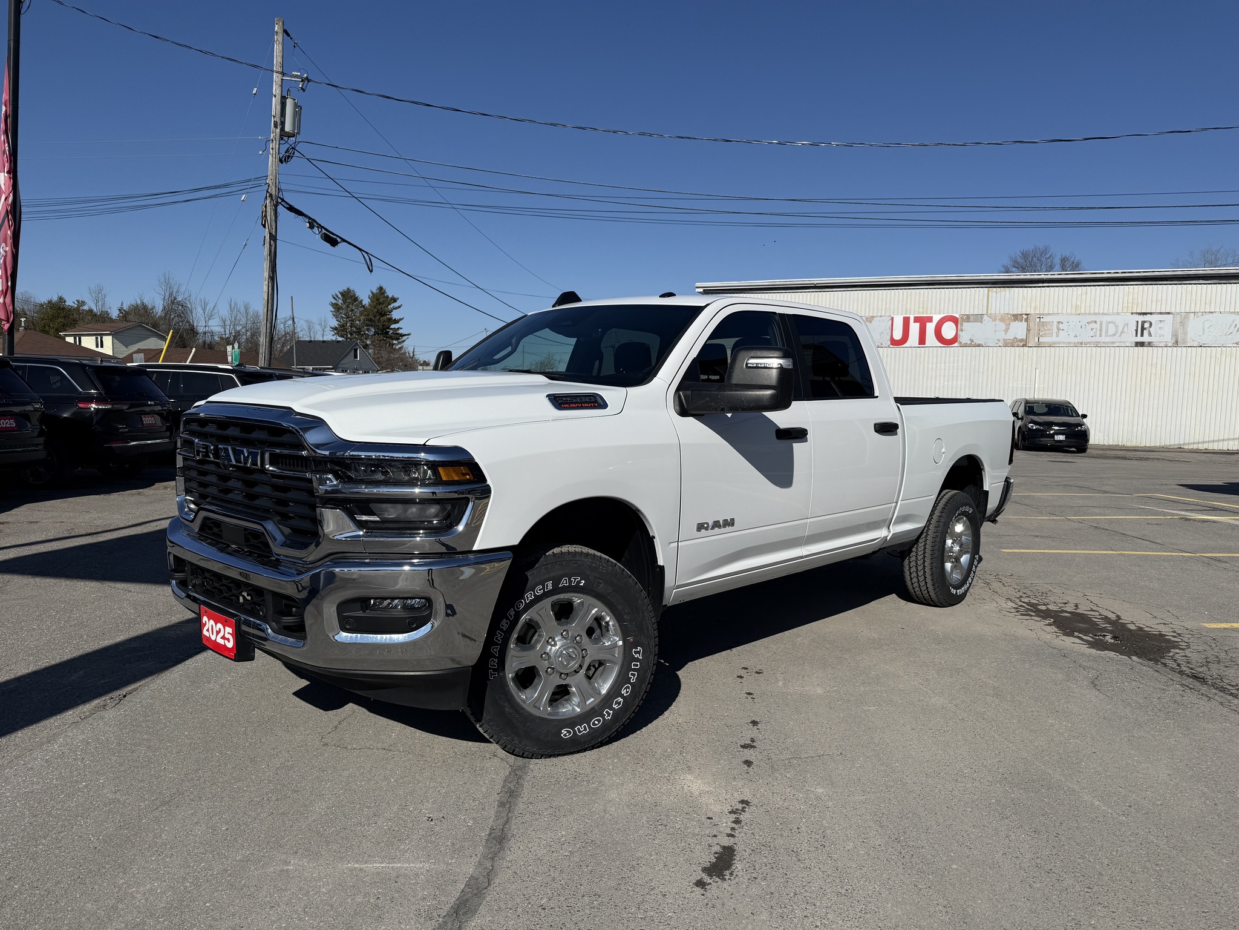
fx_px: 859
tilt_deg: -4.5
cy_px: 465
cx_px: 620
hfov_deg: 71.6
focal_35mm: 24
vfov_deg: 56.8
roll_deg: -1.0
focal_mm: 6.76
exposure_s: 1/10309
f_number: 1.78
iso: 80
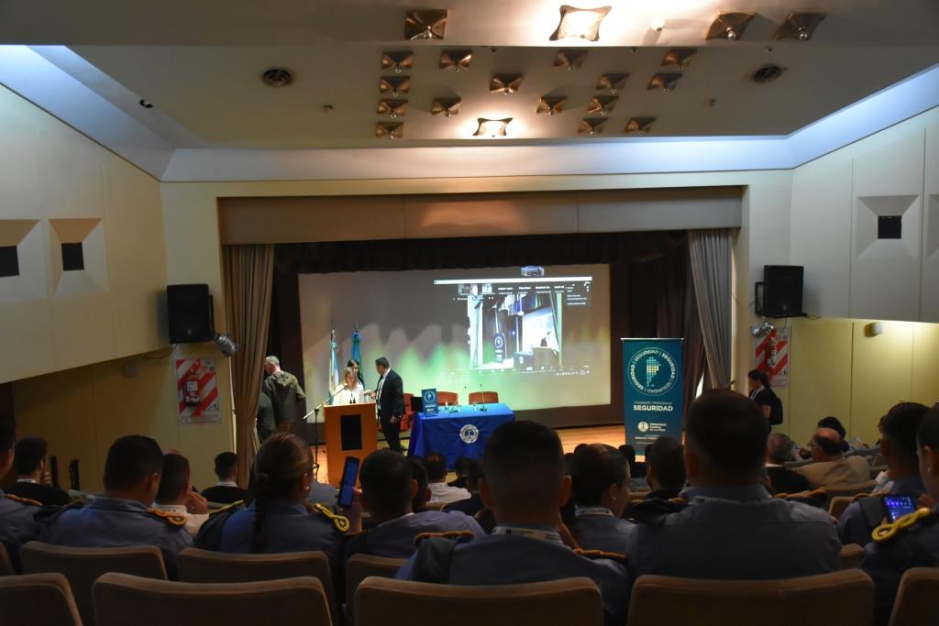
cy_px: 313
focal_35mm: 36
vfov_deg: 36.9
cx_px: 470
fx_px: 939
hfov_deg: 53.1
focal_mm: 24
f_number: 3.8
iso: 3200
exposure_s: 1/50
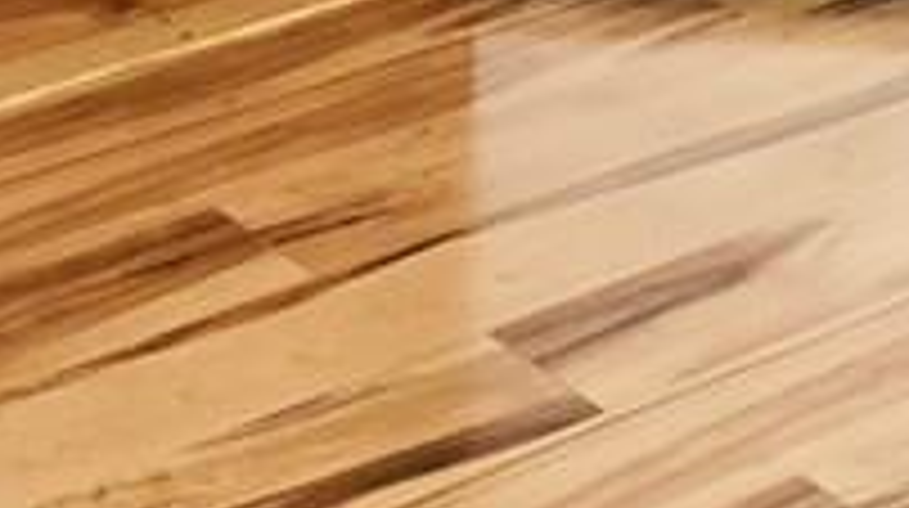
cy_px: -1034
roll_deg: -0.6
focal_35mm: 155
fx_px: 3731
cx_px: 927
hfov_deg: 13.7
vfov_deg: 7.0
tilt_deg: -6.8
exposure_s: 1/17
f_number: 1.8
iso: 40
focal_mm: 4
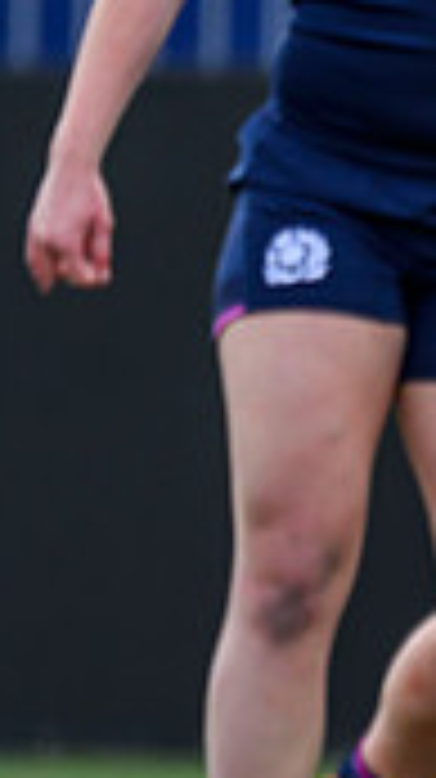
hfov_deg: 0.4
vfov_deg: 0.7
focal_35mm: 3012
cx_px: 865
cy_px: 244
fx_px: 62057
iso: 500
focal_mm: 560
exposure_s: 1/1600
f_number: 4
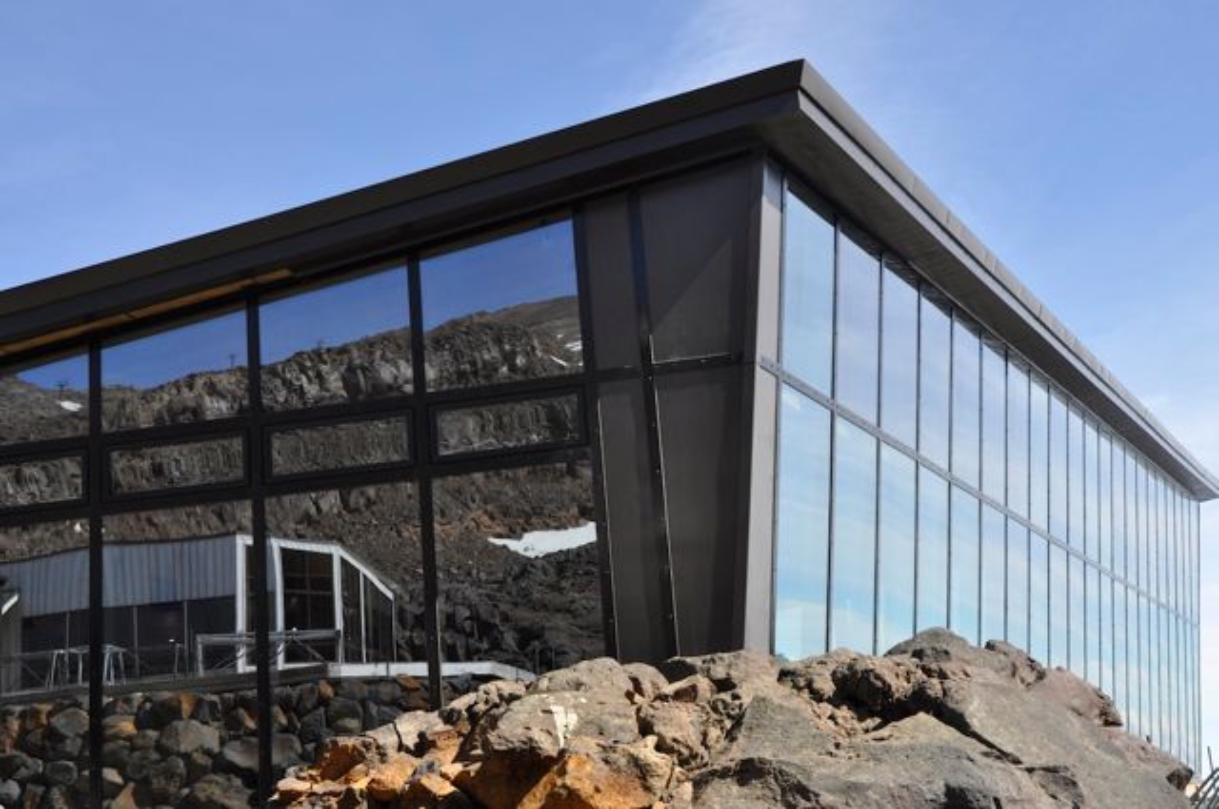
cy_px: 404
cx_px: 610
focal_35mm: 51
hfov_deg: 38.9
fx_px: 1725
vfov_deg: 26.4
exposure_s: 1/250
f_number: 8
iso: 200
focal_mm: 34
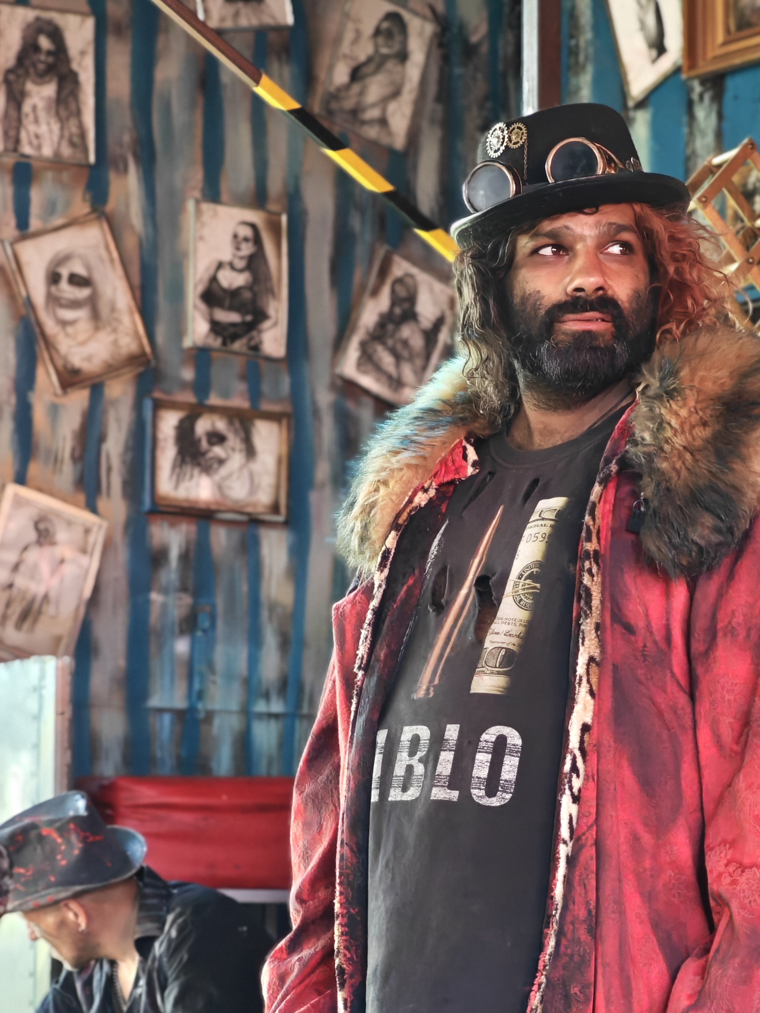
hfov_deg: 12.7
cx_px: 534
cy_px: 692
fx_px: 3396
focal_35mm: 116
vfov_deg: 16.9
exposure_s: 1/100
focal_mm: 12.28
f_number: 1.8
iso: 250
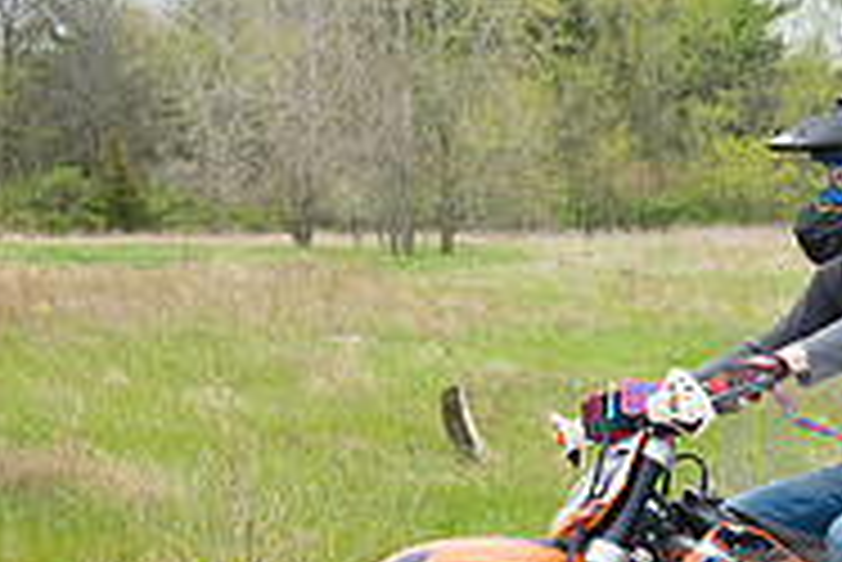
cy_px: 492
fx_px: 2762
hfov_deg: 16.9
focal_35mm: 118
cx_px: 856
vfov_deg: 11.6
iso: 1250
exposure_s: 1/800
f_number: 7.1
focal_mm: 38
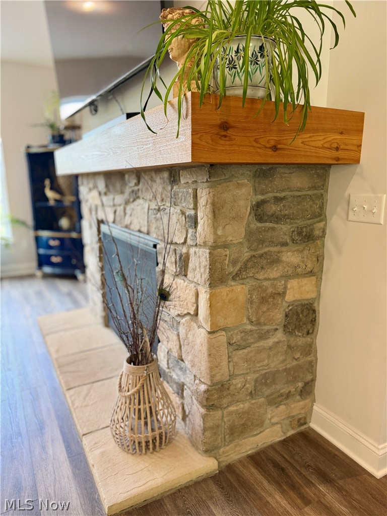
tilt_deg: -12.9
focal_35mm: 24
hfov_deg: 56.8
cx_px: 194
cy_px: 258
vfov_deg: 71.6
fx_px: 358
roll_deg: +0.6
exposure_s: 1/120
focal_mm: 6.76
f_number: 1.78
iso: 200
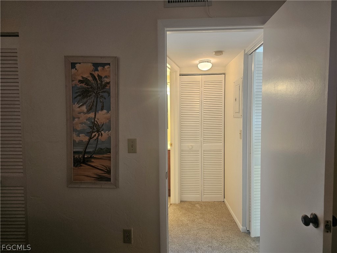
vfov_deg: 58.9
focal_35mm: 23
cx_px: 168
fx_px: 224
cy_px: 126
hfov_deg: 73.9
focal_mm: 6.3
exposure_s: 1/120
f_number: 1.7
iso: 250
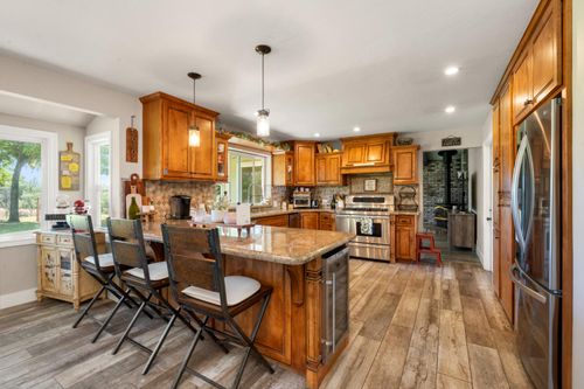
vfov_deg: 75.5
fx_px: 251
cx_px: 292
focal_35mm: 16
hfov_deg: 98.6
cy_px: 194
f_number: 14
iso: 320
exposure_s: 1/1.25
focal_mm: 15.5
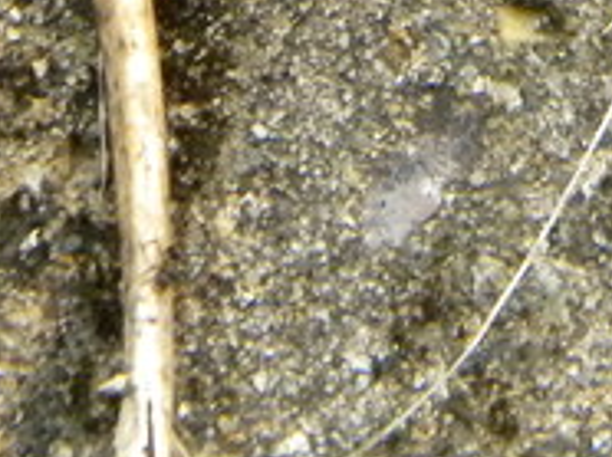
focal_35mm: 457
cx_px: 546
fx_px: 8069
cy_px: -733
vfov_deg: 3.2
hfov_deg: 4.3
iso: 400
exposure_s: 1/284
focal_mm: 15.1
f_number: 4.5
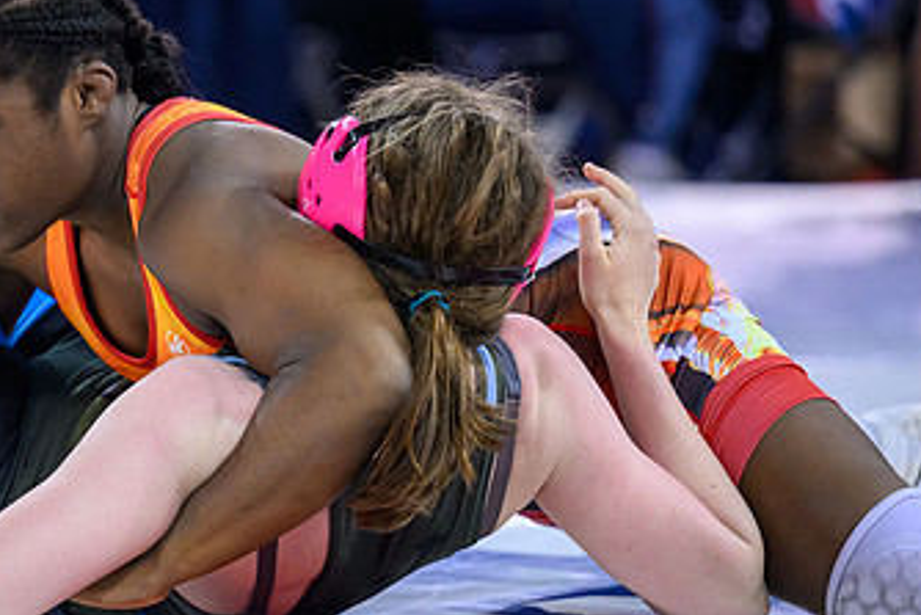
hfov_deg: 7.2
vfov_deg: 4.8
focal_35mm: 284
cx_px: -35
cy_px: 413
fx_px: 7268
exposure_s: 1/800
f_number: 2.8
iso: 2500
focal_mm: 125
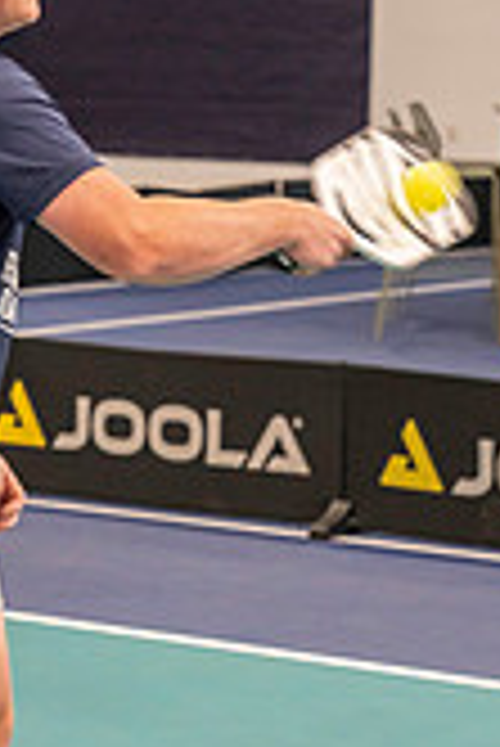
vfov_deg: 10.8
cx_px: 50
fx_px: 3950
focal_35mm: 190
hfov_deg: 7.2
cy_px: 346
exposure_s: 1/200
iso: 2500
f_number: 4.5
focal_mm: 70
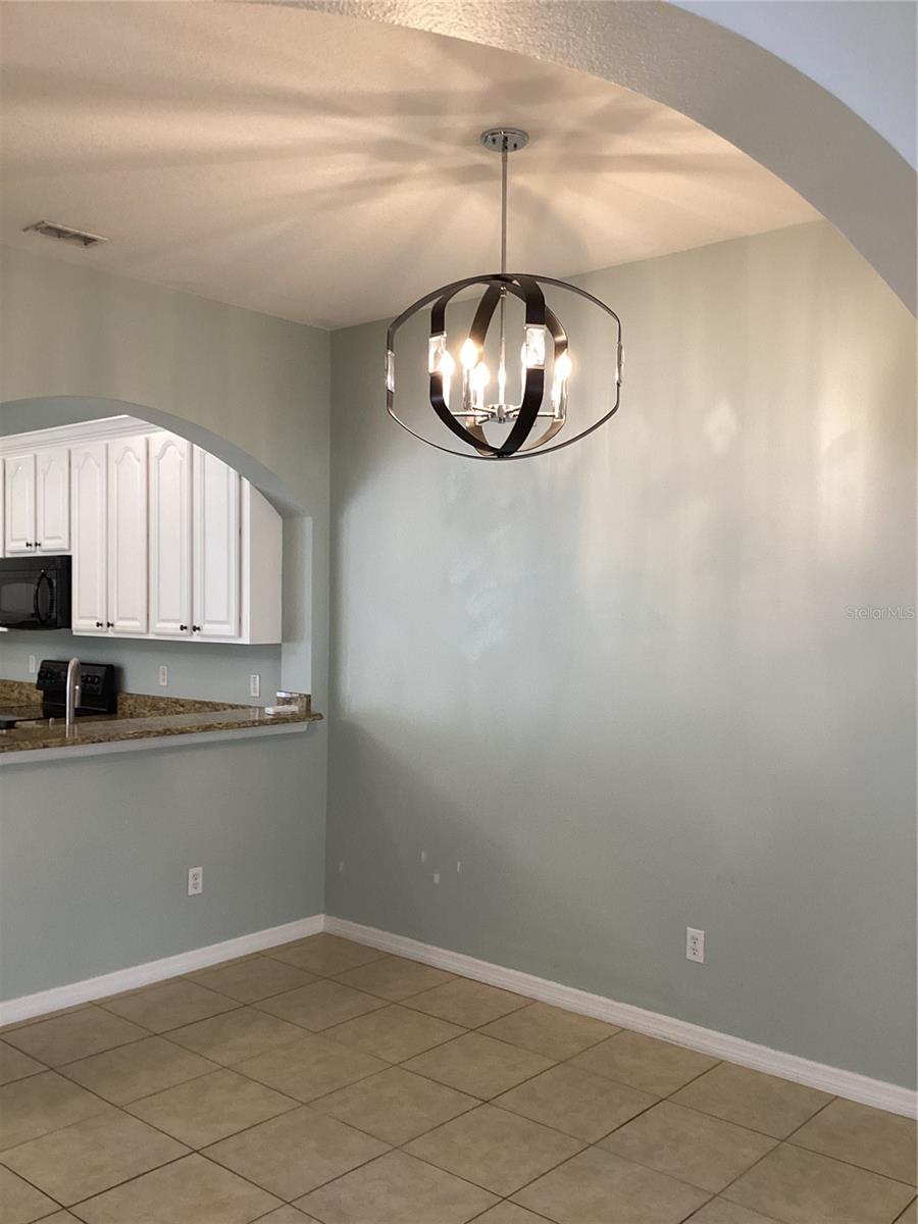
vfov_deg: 58.4
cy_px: 612
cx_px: 459
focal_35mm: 31
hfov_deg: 45.4
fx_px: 1096
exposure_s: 1/60
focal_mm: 3.3
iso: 100
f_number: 2.4
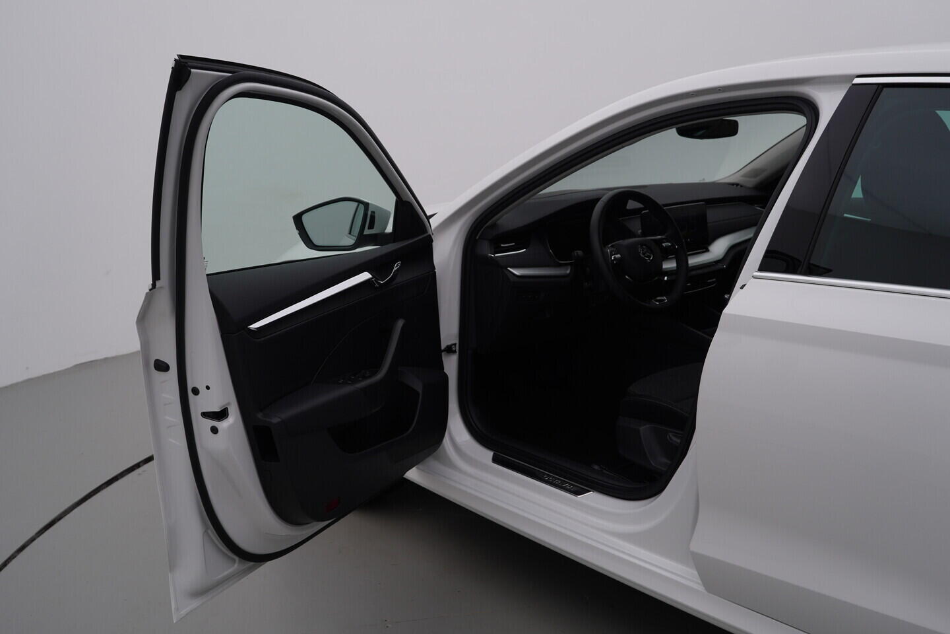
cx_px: 475
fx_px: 950
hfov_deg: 53.1
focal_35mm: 36
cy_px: 317
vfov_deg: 36.9
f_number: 5
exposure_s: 1/125
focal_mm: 24
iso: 125
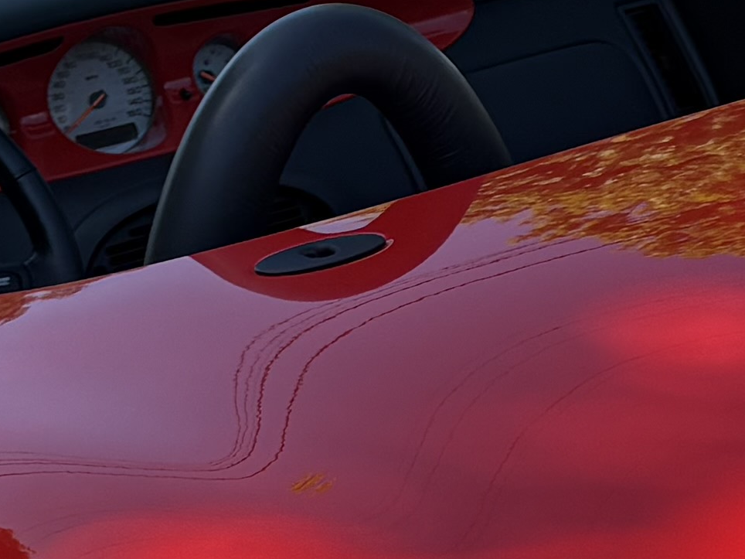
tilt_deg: -29.2
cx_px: 805
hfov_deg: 12.6
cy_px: 1131
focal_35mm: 154
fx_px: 3314
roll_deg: +5.1
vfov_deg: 9.0
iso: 50
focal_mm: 5.96
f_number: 1.6
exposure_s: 1/1175
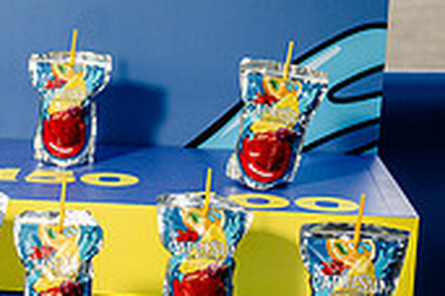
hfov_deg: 16.3
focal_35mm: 119
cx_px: -130
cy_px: 160
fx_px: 1471
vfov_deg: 11.5
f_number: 4
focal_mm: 35
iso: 320
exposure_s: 1/200
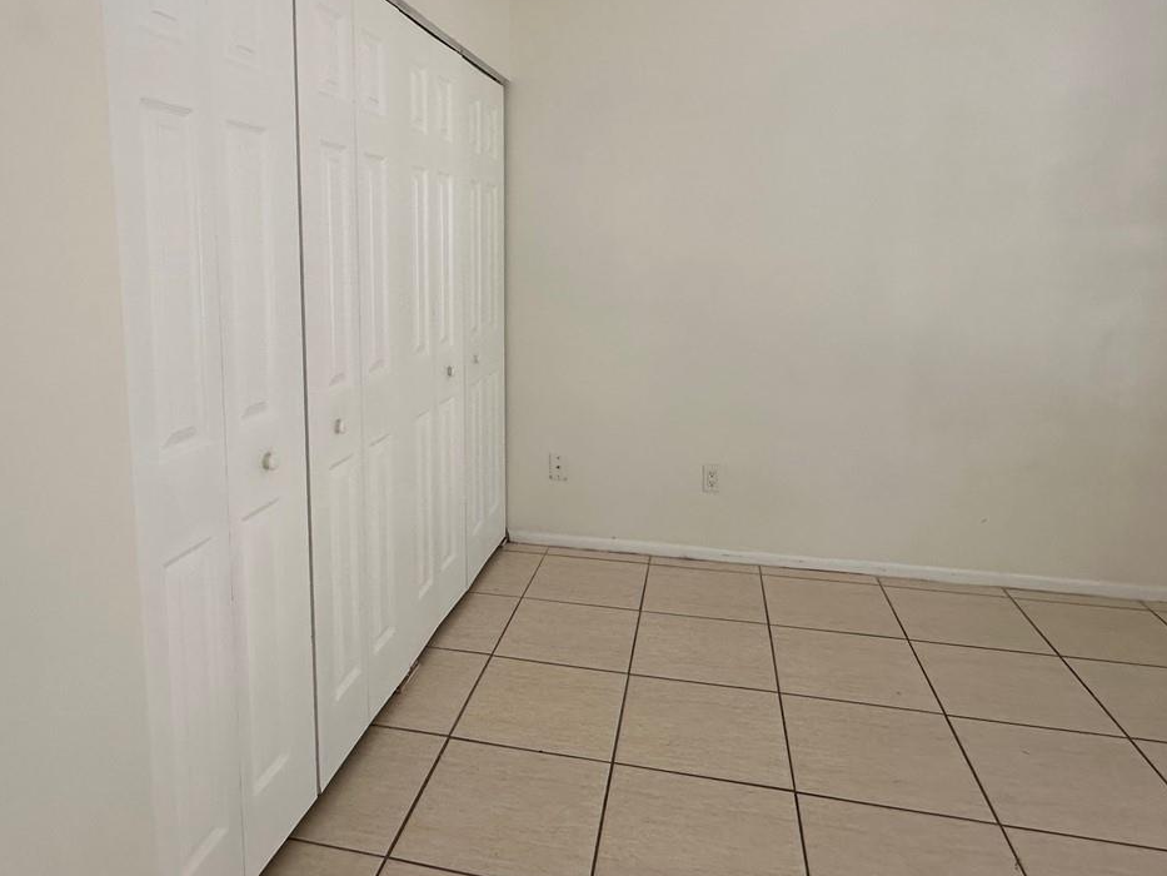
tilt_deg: -5.3
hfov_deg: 71.1
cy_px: 335
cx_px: 489
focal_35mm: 24
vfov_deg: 56.2
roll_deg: +1.8
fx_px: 809
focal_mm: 2.22
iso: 125
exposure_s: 1/99
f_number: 2.2
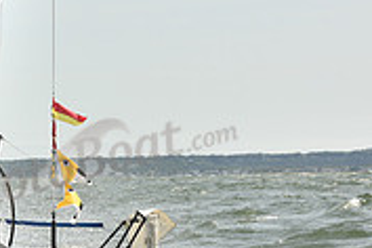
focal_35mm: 230
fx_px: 2376
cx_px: -166
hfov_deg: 8.8
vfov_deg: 6.0
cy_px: 83
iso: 250
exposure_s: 1/800
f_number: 8
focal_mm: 70
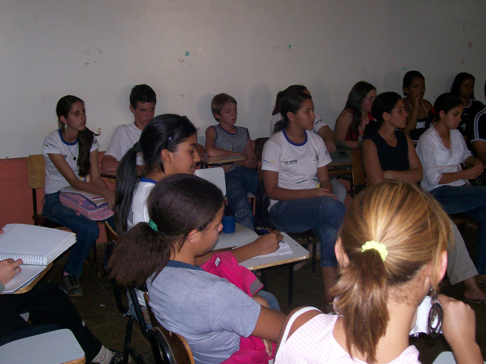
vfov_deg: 32.2
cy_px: 182
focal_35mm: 45
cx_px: 243
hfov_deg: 42.1
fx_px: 632
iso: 140
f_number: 3
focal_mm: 7.6
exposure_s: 1/73.1
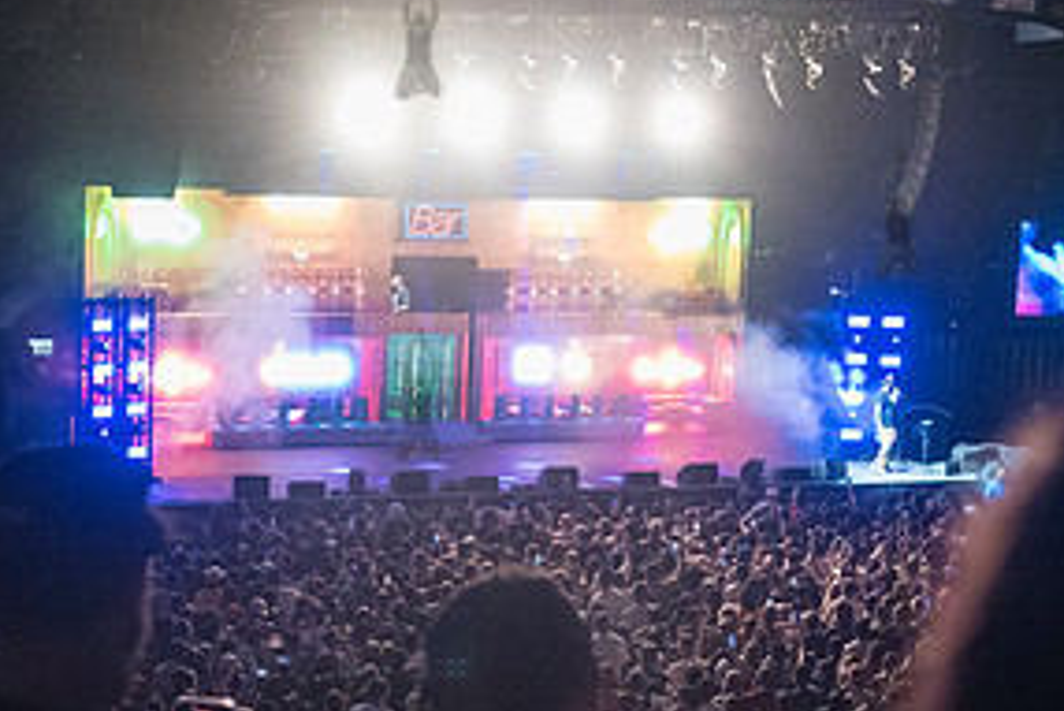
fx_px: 2099
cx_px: 417
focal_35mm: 71
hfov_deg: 28.4
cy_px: 393
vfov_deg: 19.2
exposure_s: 1/320
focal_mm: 35
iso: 8000
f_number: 3.2
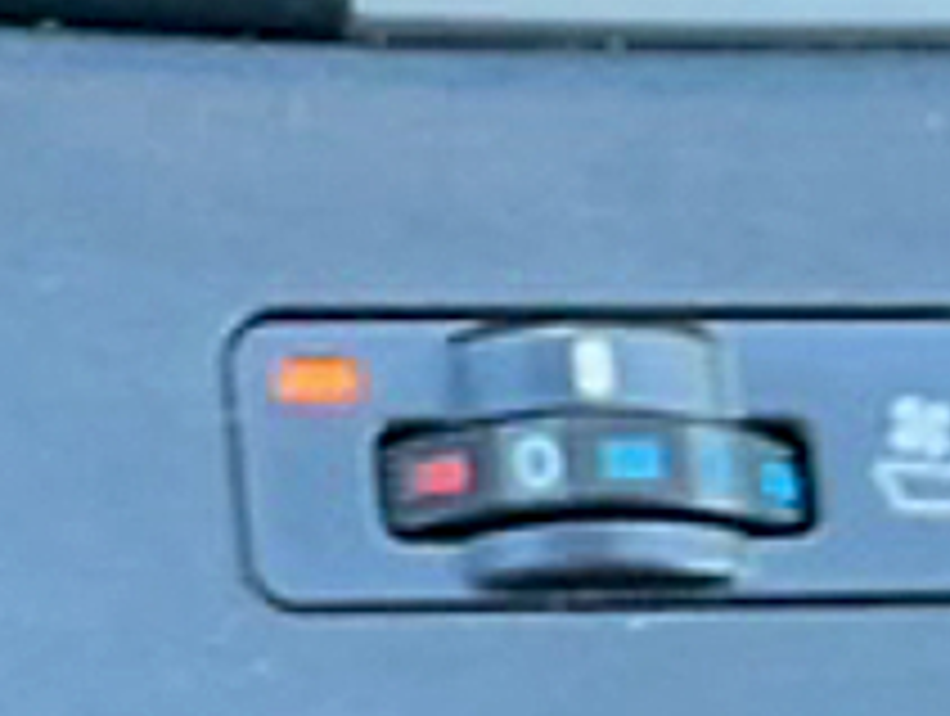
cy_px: -635
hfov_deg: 8.7
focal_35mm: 227
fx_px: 6240
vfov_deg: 6.4
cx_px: 864
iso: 160
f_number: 1.8
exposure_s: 1/60
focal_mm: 3
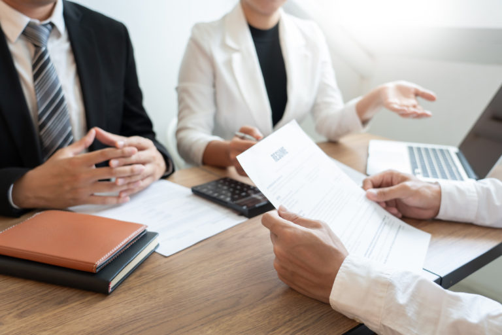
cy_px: 168
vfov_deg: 40.0
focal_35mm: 33
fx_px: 460
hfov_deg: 57.2
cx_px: 251
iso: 500
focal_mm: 33
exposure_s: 1/60
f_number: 4
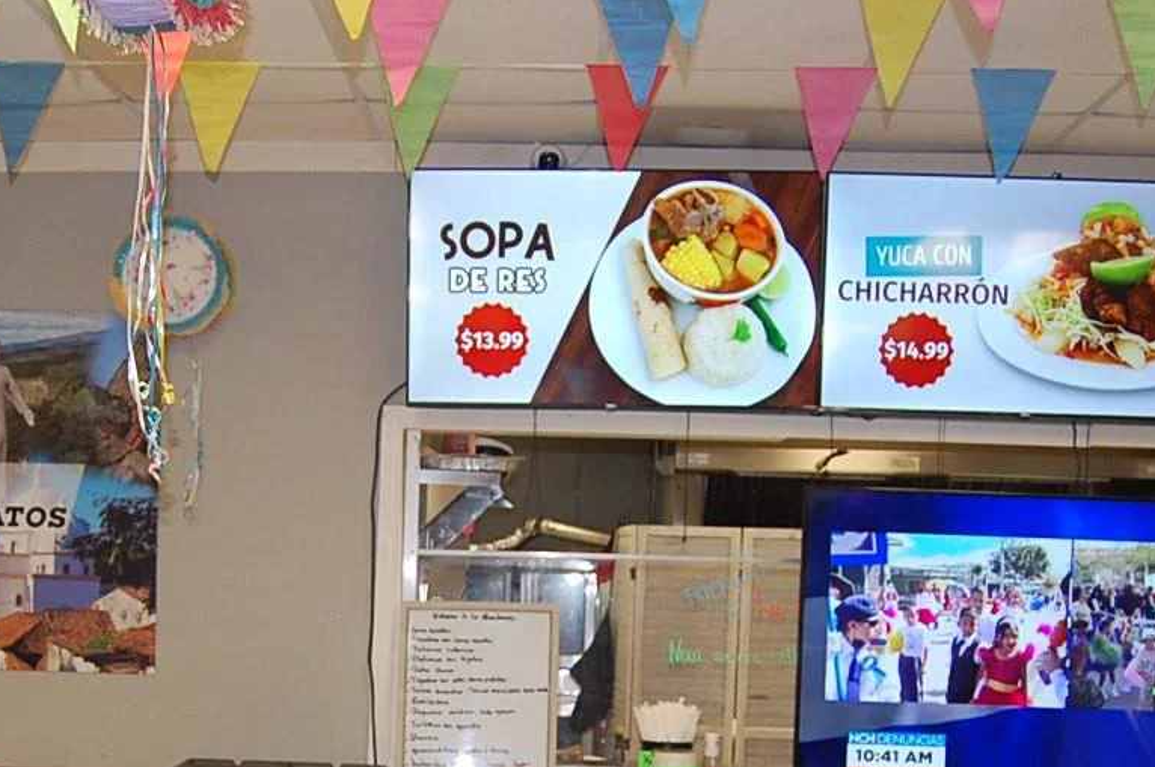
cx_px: 463
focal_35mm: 53
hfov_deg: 37.4
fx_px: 1699
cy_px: 725
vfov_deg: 24.5
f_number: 3.5
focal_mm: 18
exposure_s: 1/60
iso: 400
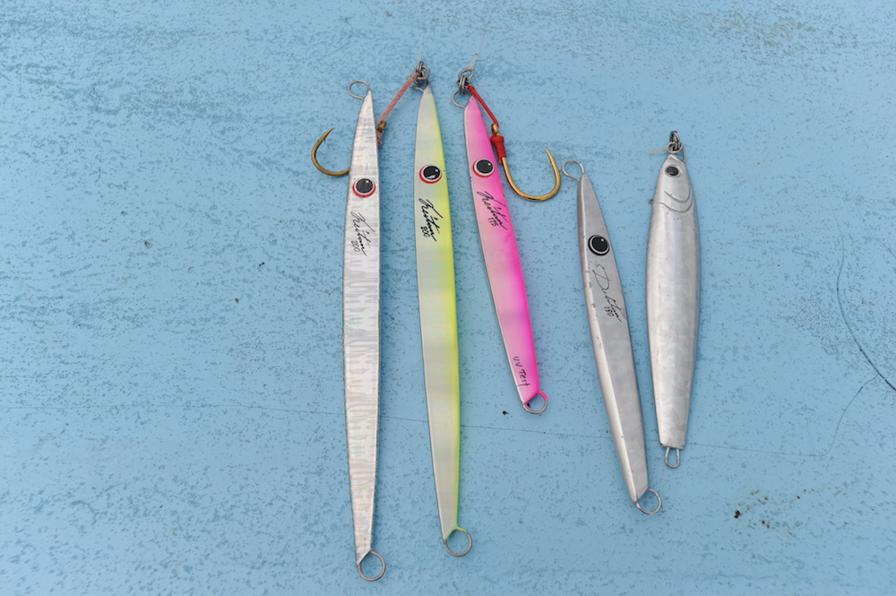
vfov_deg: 41.0
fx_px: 796
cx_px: 448
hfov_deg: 58.8
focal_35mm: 32
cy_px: 298
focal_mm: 32
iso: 320
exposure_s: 1/200
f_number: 7.1
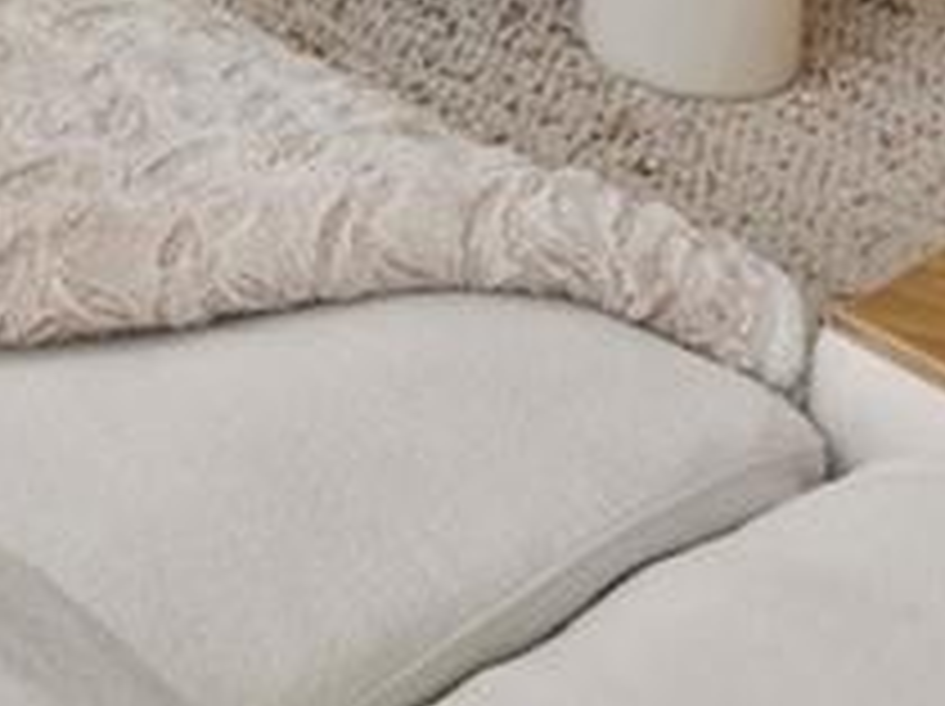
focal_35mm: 88
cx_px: -117
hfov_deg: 21.1
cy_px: -994
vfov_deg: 12.8
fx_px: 2400
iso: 250
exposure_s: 1/50
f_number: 8
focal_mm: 12
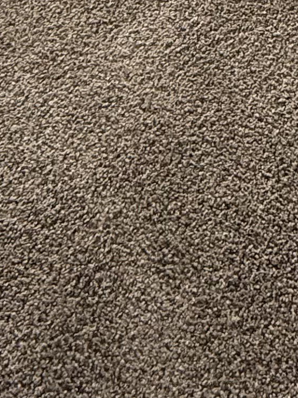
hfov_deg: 19.4
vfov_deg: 19.6
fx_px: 873
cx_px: 182
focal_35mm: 76
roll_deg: -5.2
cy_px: -302
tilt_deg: -32.3
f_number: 2.2
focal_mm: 2.22
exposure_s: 1/99
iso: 80
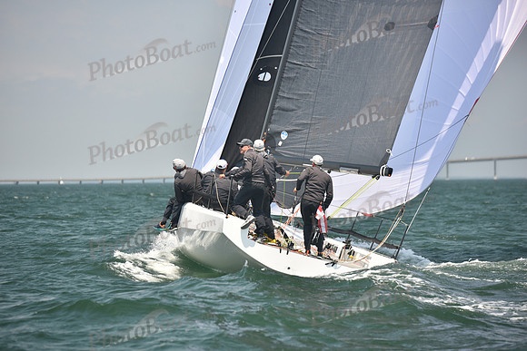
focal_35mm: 190
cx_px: 264
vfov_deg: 7.2
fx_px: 2782
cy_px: 176
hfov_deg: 10.8
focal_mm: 190
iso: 250
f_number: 4.5
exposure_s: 1/640
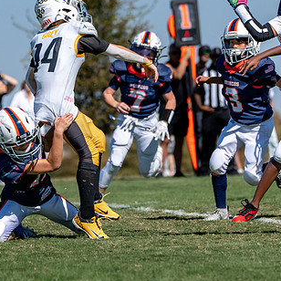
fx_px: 3802
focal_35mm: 414
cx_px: 97
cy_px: 125
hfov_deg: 4.2
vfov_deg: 4.2
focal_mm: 212
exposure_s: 1/2500
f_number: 5.6
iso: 250
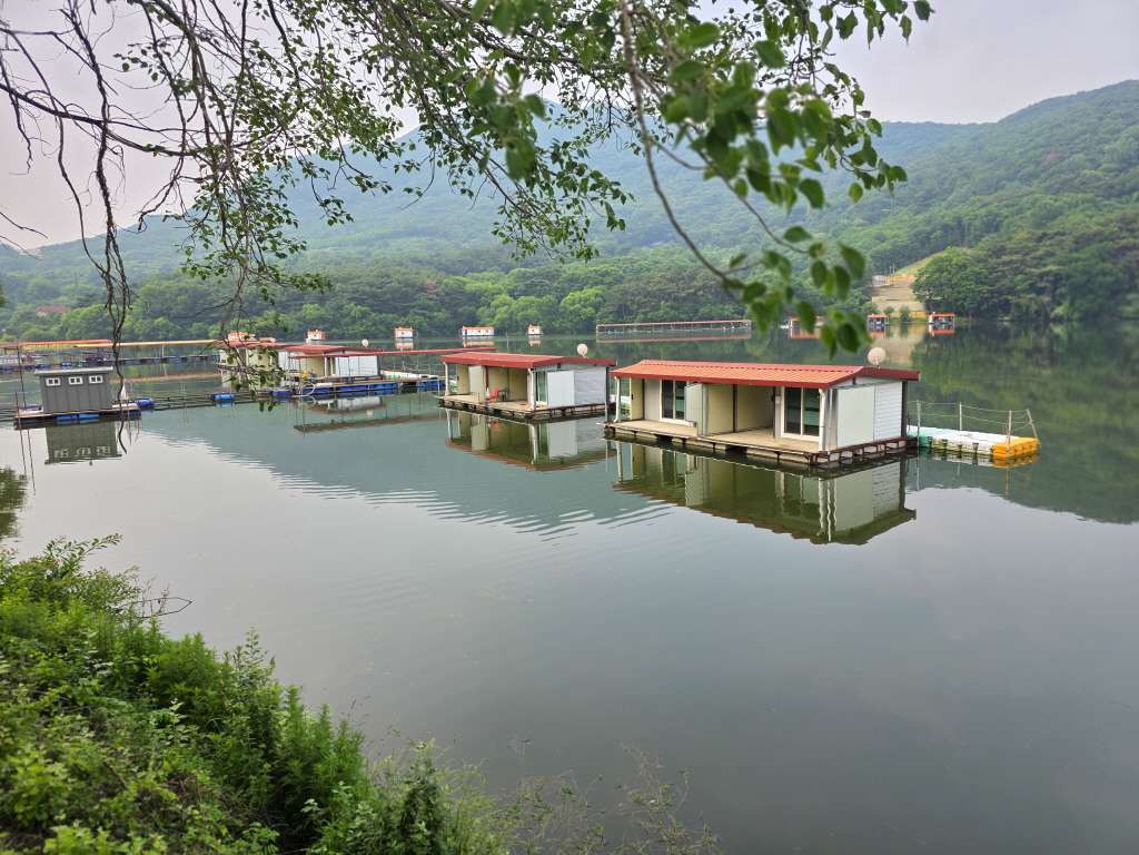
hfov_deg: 73.9
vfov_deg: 58.9
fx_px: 757
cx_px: 570
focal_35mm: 23
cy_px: 428
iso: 25
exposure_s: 1/359
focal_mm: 6.3
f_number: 1.7
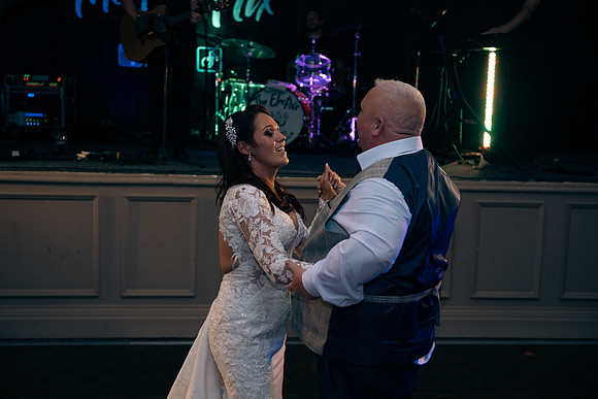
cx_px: 299
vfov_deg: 28.1
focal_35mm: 48
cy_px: 200
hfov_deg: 41.1
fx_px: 797
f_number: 3.5
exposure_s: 1/160
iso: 640
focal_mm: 48
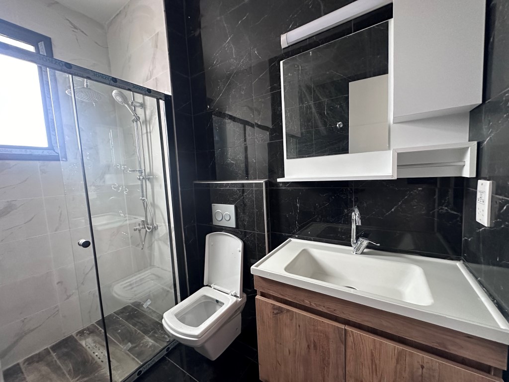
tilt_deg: -5.3
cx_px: 254
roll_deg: +2.5
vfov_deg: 85.7
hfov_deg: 102.1
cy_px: 191
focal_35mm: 14
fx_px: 206
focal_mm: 2.22
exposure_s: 1/60
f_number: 2.2
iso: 640
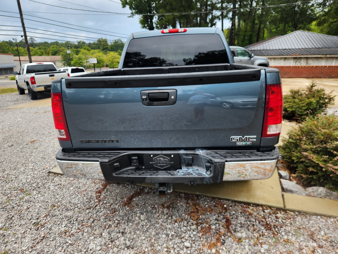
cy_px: 127
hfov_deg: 73.9
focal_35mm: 23
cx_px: 169
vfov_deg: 58.9
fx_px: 225
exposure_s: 1/180
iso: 32
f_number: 1.8
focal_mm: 5.4
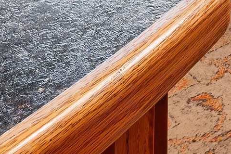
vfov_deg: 10.1
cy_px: -323
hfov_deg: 16.2
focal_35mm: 96
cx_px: 468
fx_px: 616
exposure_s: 1/4
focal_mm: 10
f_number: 9
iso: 400
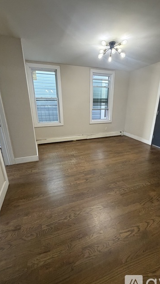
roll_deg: +1.6
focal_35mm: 16
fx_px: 121
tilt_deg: -16.4
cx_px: 85
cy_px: 144
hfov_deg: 67.0
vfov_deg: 99.4
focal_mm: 2.22
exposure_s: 1/60
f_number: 2.2
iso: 320
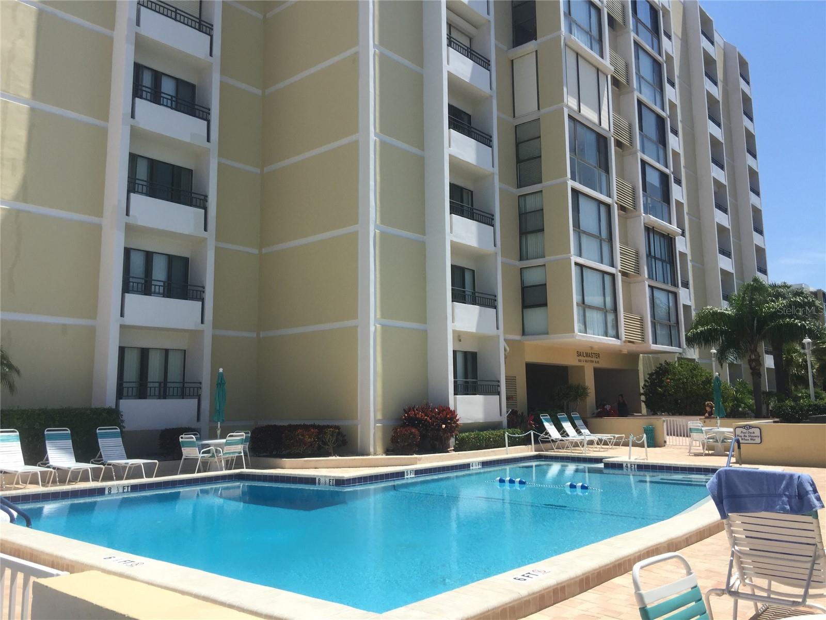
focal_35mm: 29
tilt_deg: +9.0
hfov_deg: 61.7
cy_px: 310
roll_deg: -0.5
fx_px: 692
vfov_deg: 48.2
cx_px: 413
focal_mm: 4.15
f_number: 2.2
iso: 32
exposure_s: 1/2475
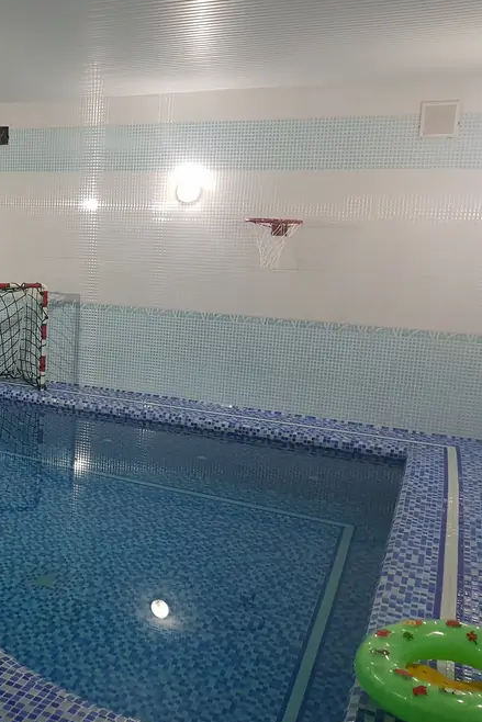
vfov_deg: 51.9
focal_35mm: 37
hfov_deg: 33.6
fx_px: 743
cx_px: 29
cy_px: 363
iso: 200
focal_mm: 4.2
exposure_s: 1/20
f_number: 1.7
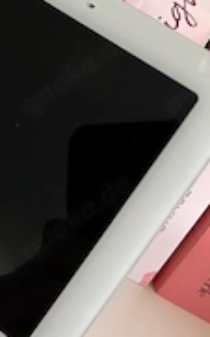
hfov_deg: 20.2
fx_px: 559
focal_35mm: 61
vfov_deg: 33.0
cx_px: -26
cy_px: 93
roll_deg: -24.2
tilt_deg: -26.2
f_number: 1.5
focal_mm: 5.7
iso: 500
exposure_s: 1/33
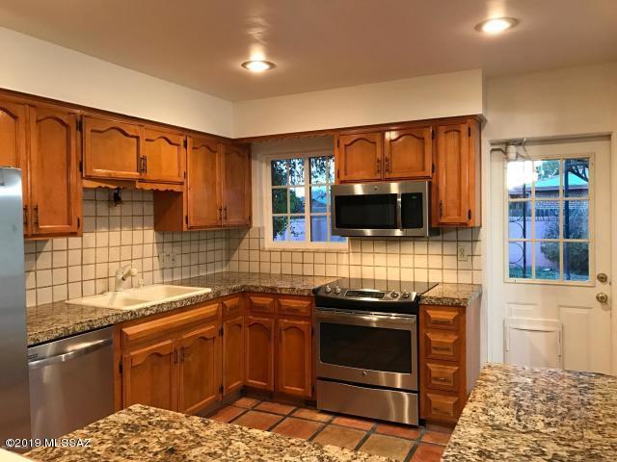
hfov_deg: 63.4
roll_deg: +0.5
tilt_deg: -0.8
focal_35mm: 28
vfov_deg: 49.7
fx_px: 499
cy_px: 231
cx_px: 308
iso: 50
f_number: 1.8
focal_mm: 3.99
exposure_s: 1/15
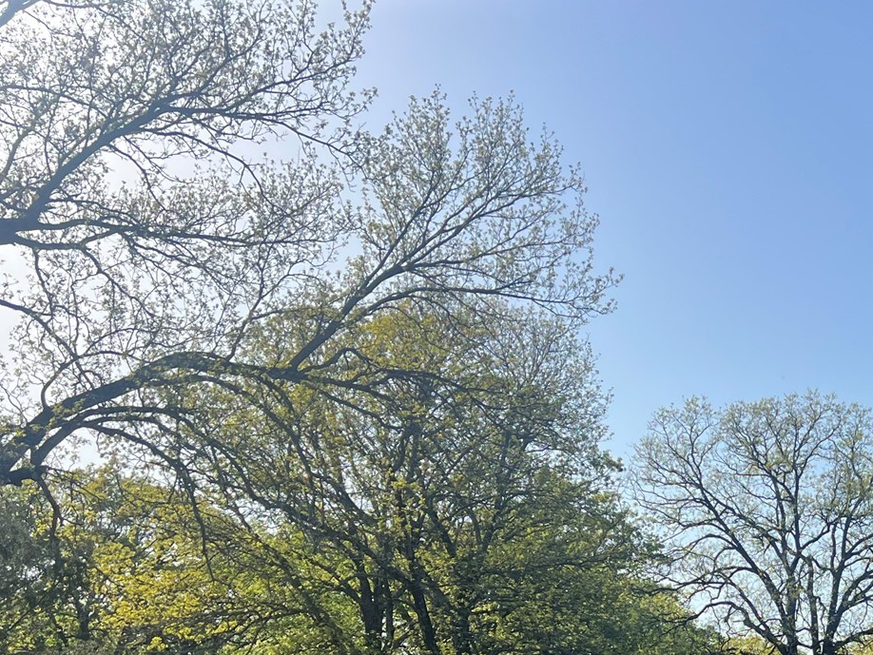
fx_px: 1463
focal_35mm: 58
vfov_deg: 23.6
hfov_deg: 31.7
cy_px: 724
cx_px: 783
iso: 50
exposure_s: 1/3165
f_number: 1.5
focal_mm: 5.7
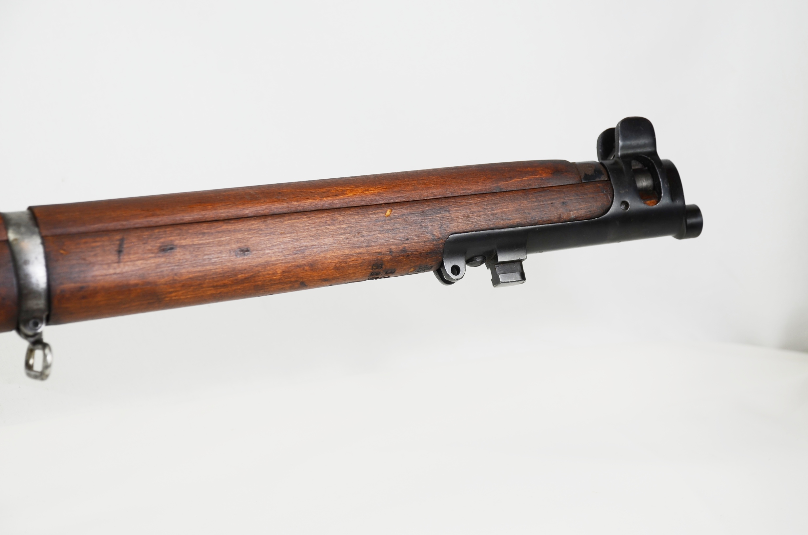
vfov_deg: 13.8
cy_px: 268
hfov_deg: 20.7
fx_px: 2217
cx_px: 404
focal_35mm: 99
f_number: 5.3
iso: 100
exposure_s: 1/40
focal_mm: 66
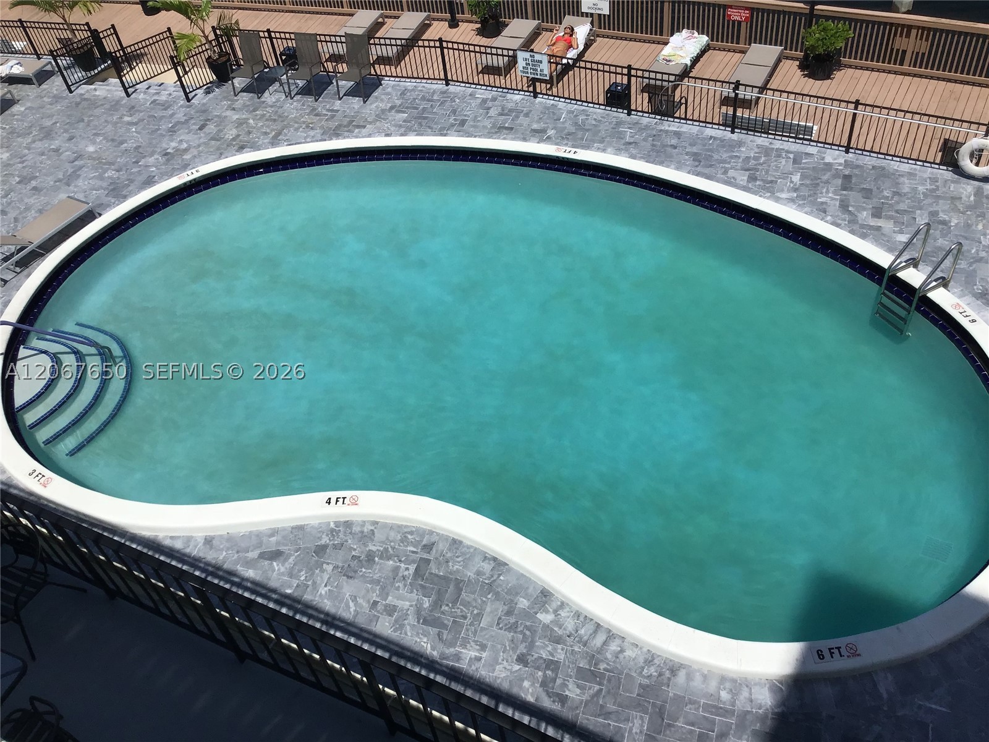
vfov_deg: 45.4
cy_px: 371
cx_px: 494
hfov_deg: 58.4
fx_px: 886
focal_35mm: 31
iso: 25
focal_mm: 3.3
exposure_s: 1/3401
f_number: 2.4
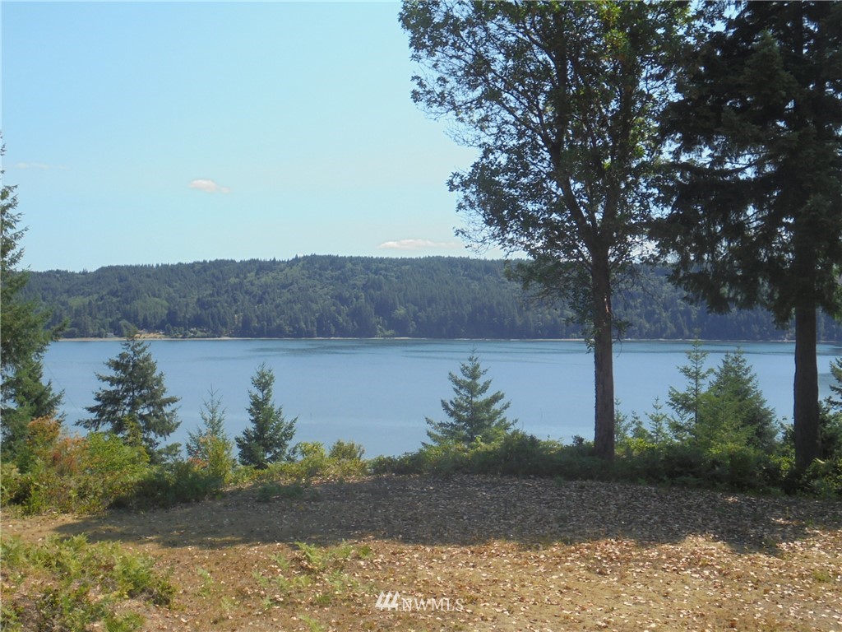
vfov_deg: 33.6
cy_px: 316
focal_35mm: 43
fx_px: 1046
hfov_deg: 43.9
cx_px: 421
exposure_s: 1/800
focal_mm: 7.8
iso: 100
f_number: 4.5
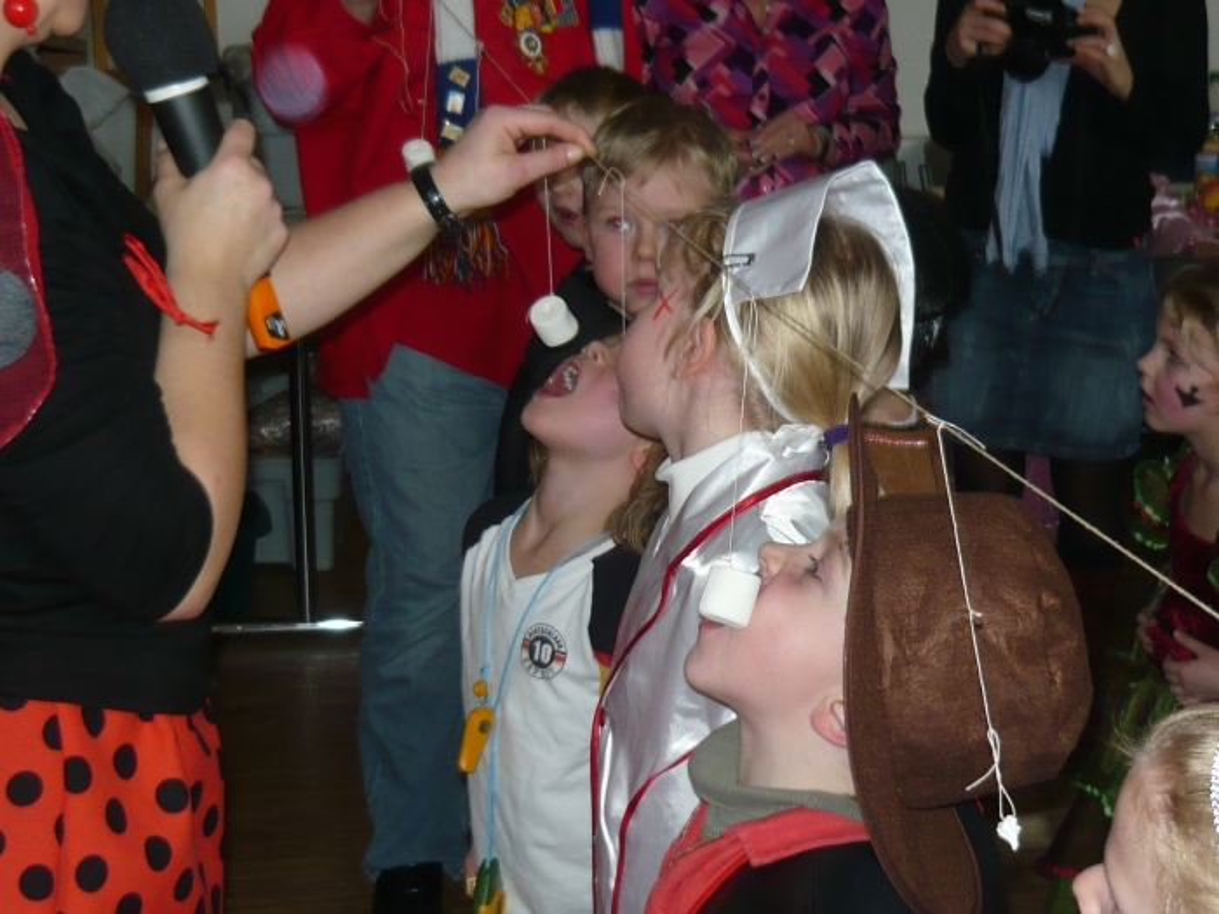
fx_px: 2324
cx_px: 610
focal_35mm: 66
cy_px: 457
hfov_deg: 29.4
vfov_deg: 22.3
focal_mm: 6.8
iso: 125
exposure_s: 1/30
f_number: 3
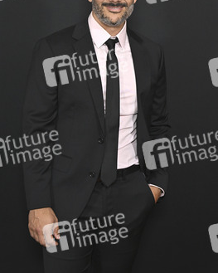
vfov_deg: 21.5
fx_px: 718
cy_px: 109
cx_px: 109
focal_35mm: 89
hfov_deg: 17.3
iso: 2000
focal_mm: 78
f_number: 6.3
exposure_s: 1/320
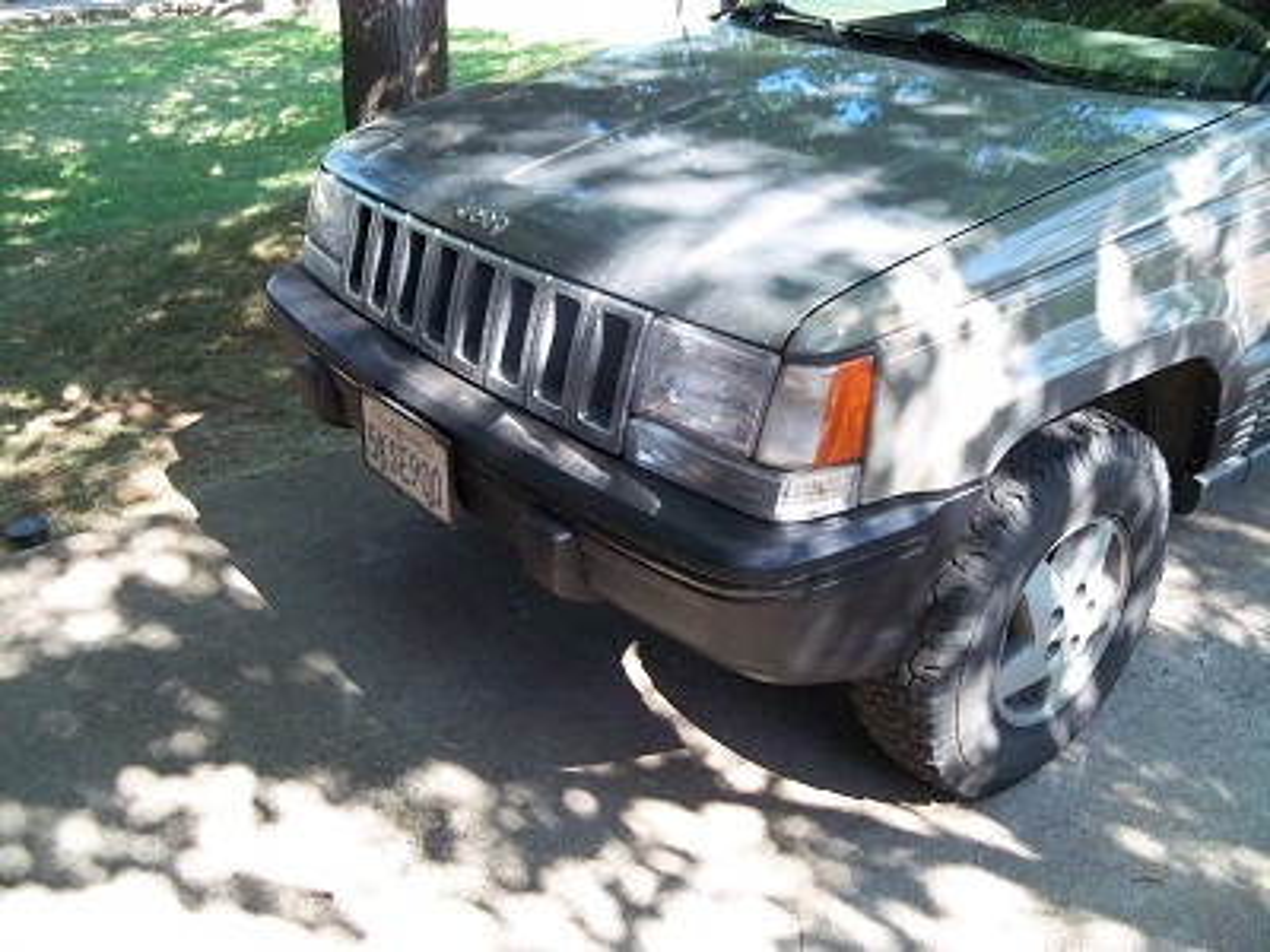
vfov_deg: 40.7
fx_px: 1284
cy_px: 476
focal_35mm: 35
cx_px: 635
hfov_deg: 52.6
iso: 640
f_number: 3.5
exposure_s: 1/500
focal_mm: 6.2
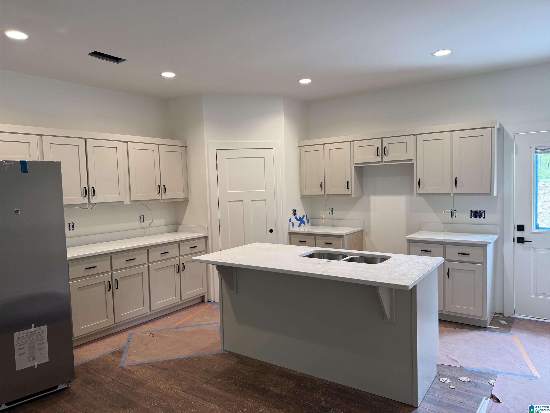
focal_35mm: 24
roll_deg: +1.8
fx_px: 381
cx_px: 275
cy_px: 206
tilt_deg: -3.3
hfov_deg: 71.6
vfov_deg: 56.8
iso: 125
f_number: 1.78
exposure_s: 1/120
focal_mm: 6.76
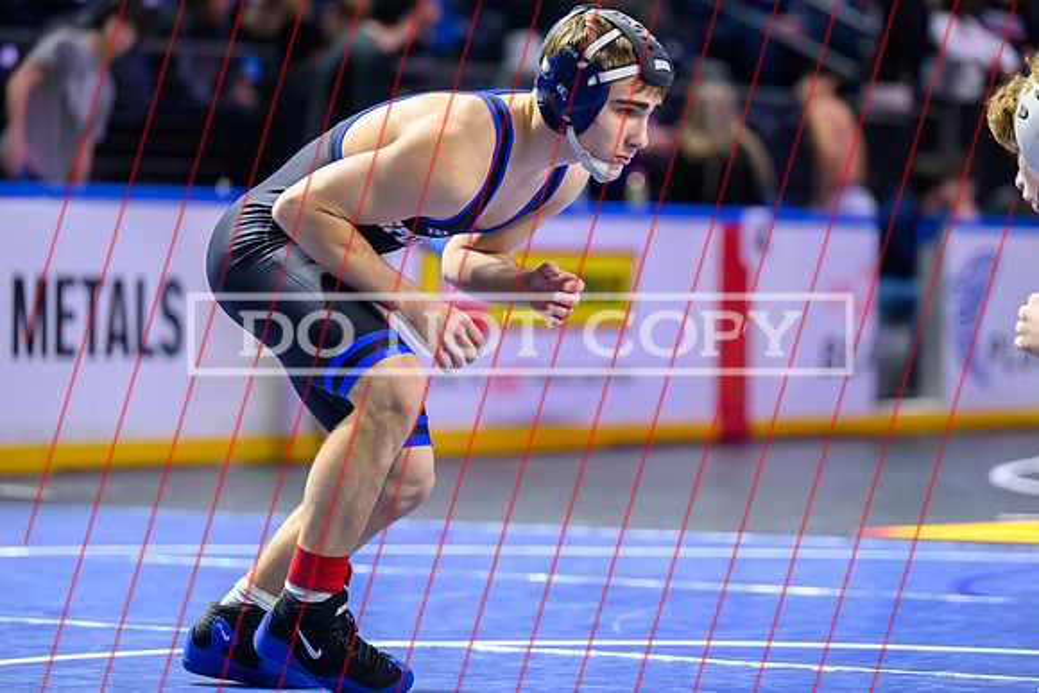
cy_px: 299
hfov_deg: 13.0
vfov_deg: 8.7
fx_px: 4566
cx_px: 609
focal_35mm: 158
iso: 6400
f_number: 2.8
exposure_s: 1/640
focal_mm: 135
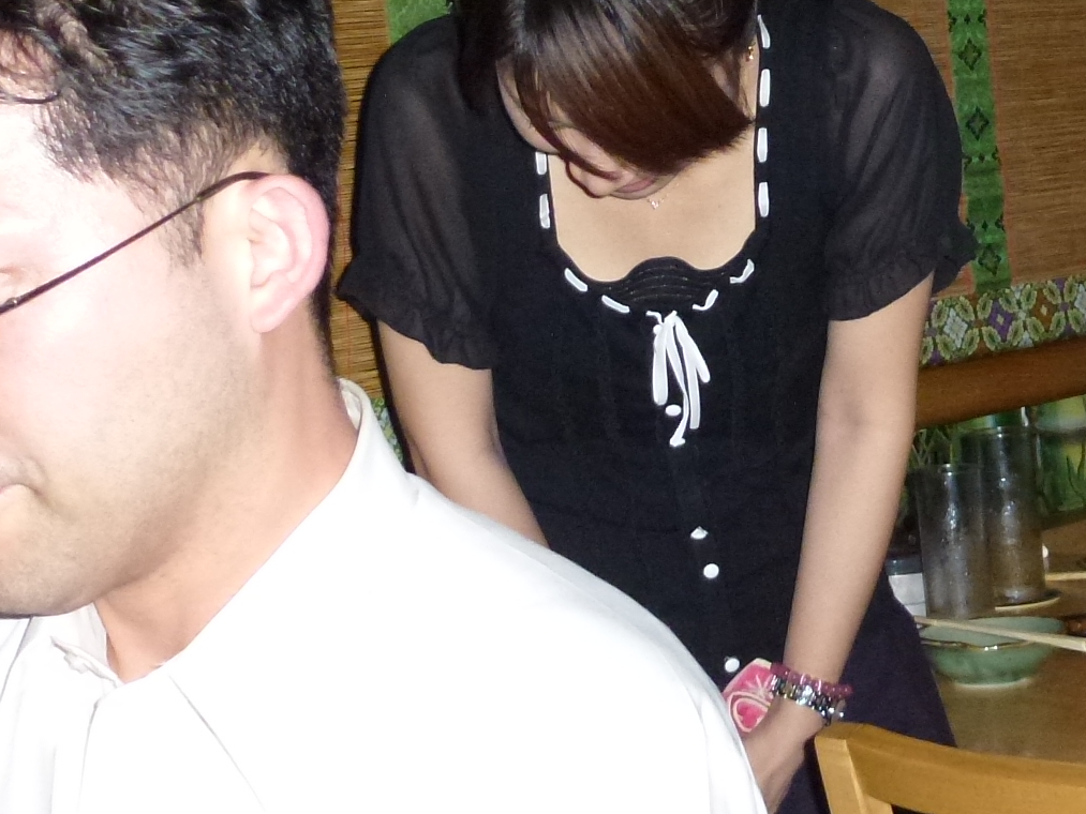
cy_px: -18
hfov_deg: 21.4
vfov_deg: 15.9
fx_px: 2855
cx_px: 758
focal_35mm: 91
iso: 400
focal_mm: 6.4
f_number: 3.7
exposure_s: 1/60
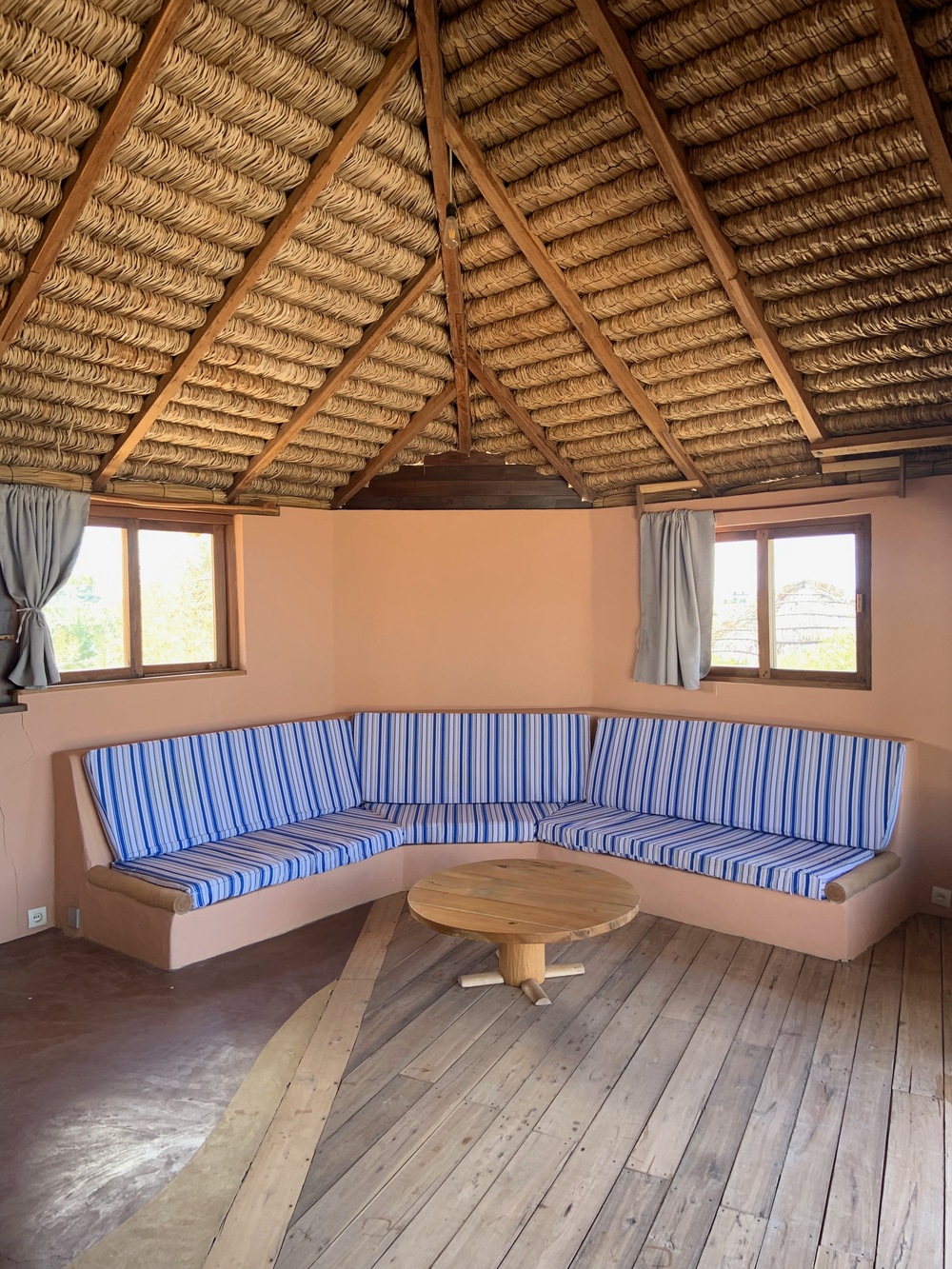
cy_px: 634
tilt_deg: -1.2
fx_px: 953
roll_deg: +1.3
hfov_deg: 53.1
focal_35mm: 26
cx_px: 476
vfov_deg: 67.3
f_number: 1.8
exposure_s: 1/121
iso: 64
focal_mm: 4.25
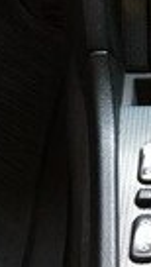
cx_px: 212
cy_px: -79
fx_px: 815
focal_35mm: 115
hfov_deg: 10.3
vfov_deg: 17.5
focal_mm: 4.15
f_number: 2.2
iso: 50
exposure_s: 1/17
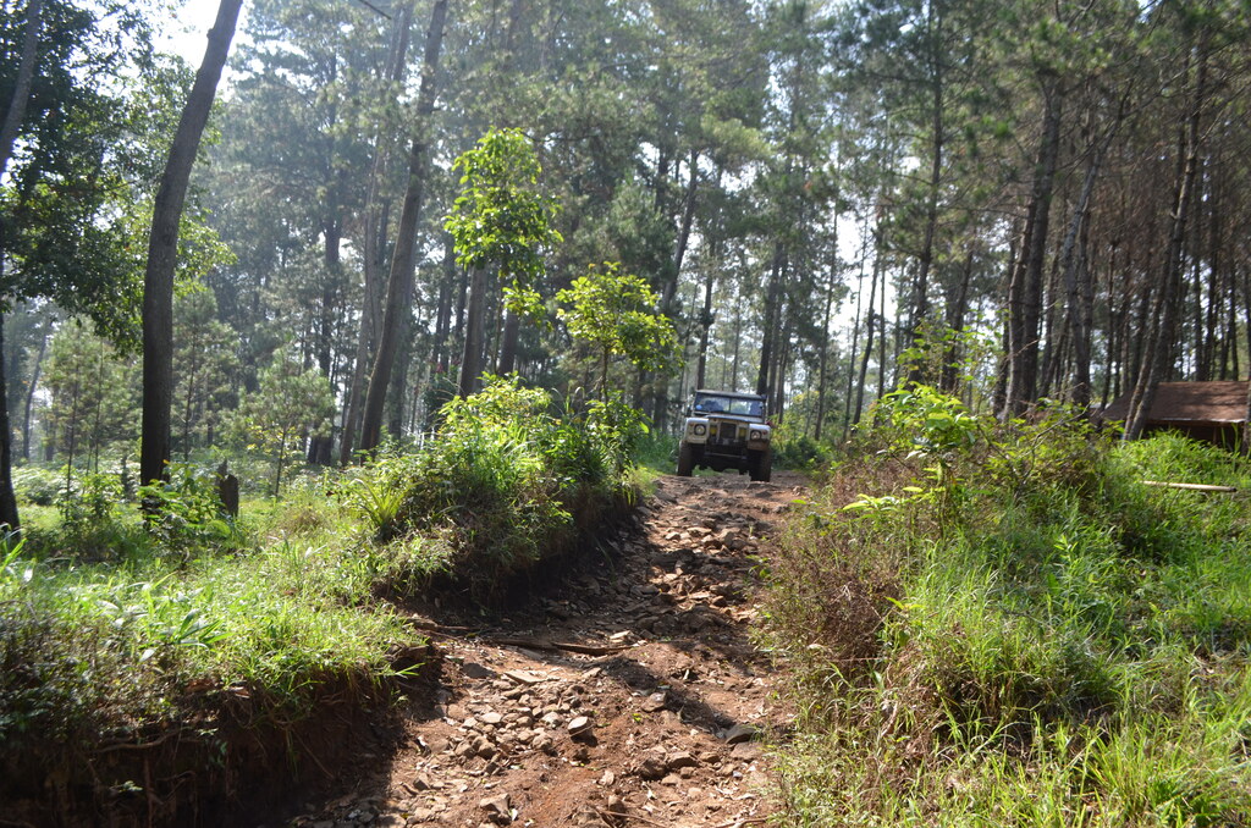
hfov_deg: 62.0
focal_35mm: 30
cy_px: 414
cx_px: 626
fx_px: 1040
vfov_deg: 43.4
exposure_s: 1/200
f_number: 7.1
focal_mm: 20
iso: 200
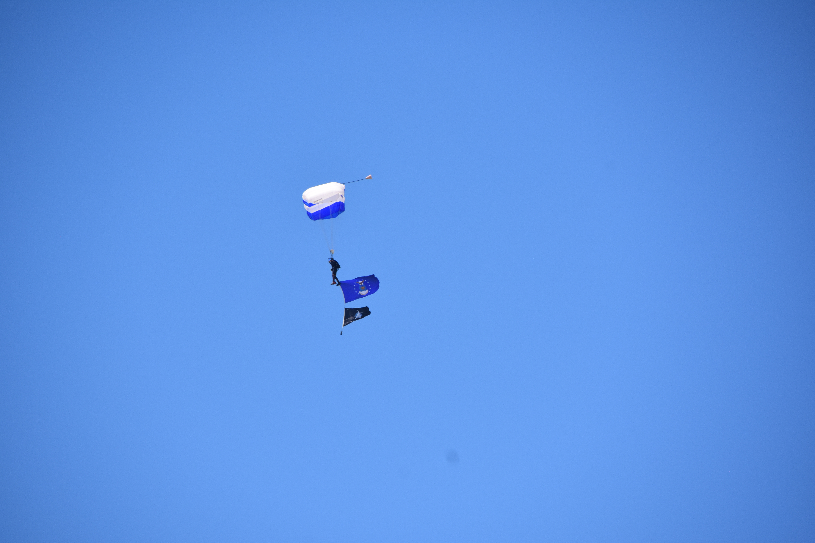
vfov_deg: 4.6
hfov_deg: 6.9
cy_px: 272
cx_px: 408
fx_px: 6791
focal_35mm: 300
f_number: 8
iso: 320
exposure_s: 1/1000
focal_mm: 200
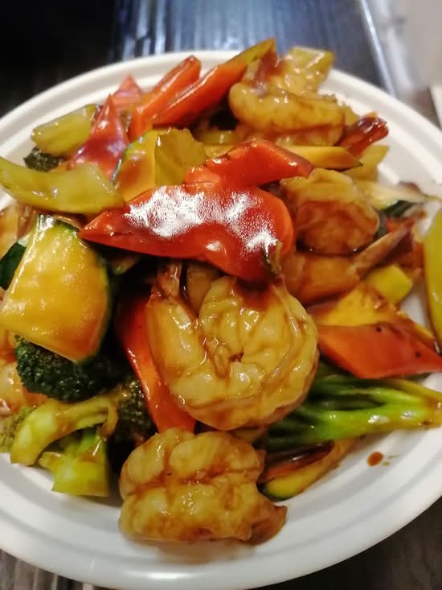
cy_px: 295
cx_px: 221
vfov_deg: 65.3
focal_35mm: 27
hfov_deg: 51.4
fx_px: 460
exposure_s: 1/120
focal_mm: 3.62
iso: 640
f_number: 1.8
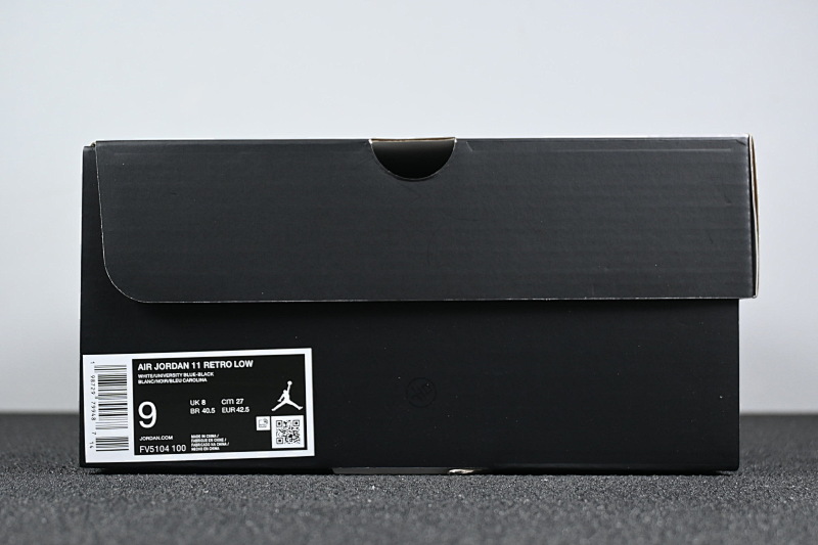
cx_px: 409
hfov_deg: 34.2
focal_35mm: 58
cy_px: 272
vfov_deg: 23.2
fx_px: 1329
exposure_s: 1/125
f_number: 5.6
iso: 900
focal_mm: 39
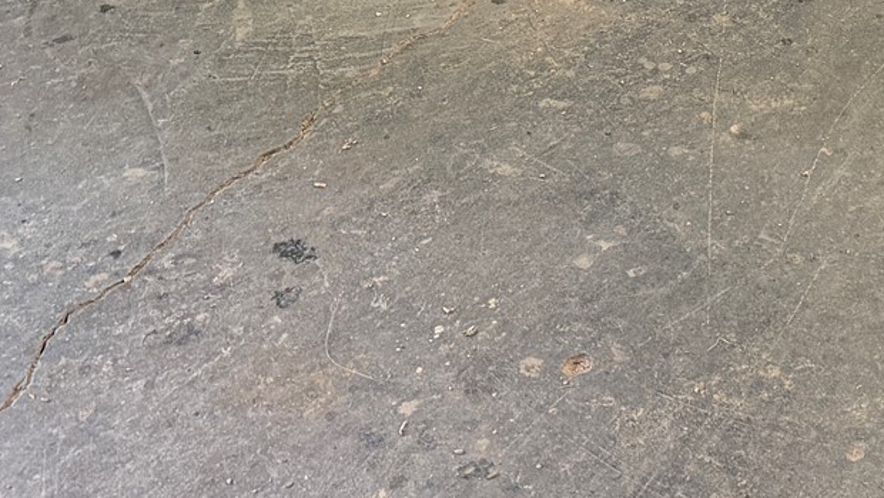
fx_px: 1899
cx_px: 921
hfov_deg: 24.8
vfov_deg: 12.9
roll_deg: +0.4
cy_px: -507
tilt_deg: -18.6
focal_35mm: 81
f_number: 1.78
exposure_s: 1/60
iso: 320
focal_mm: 6.76
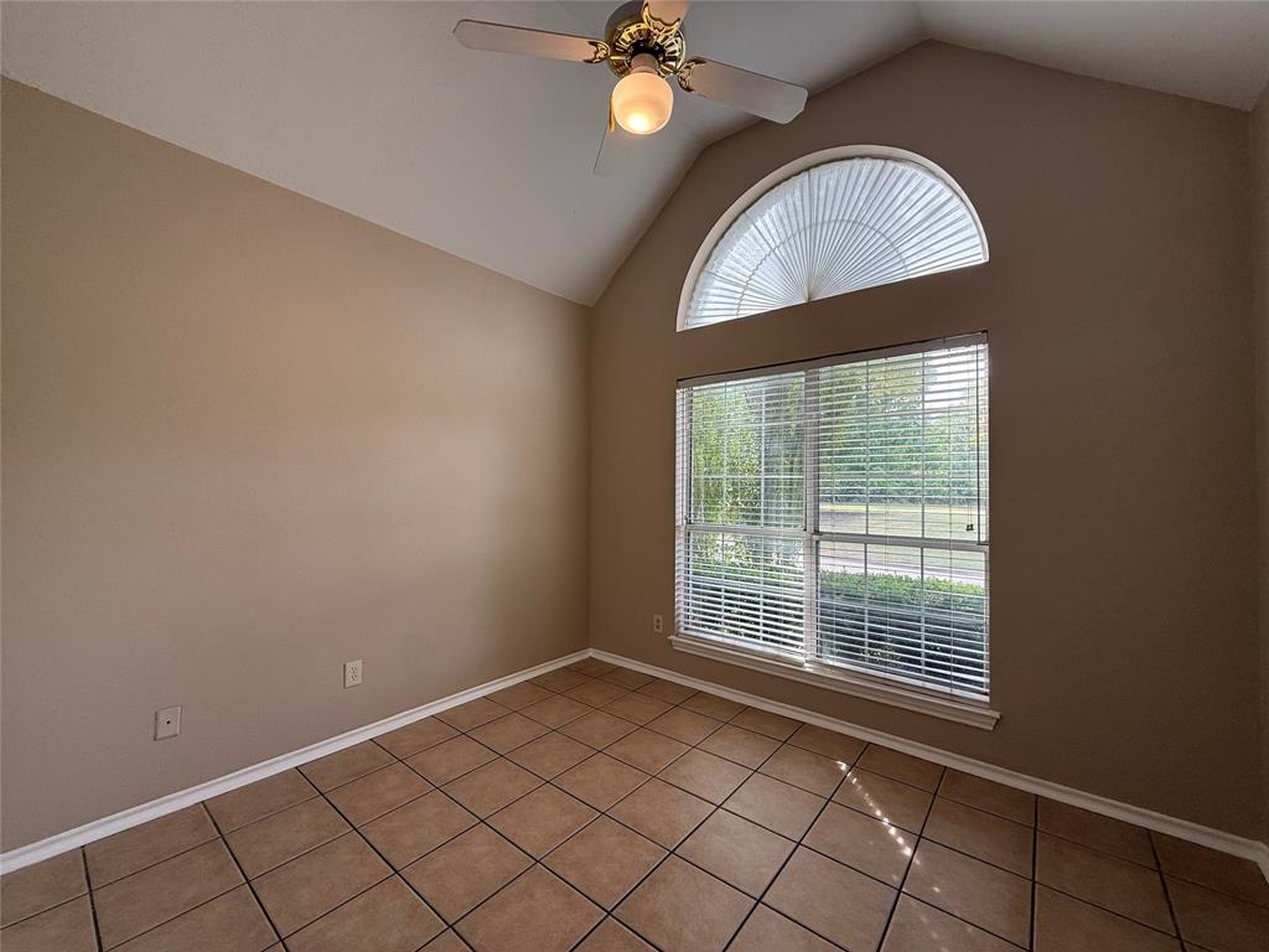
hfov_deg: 102.1
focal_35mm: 14
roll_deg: -0.8
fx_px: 513
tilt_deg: +1.9
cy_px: 476
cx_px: 634
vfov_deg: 85.7
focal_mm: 2.22
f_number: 2.2
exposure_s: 1/99
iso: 64
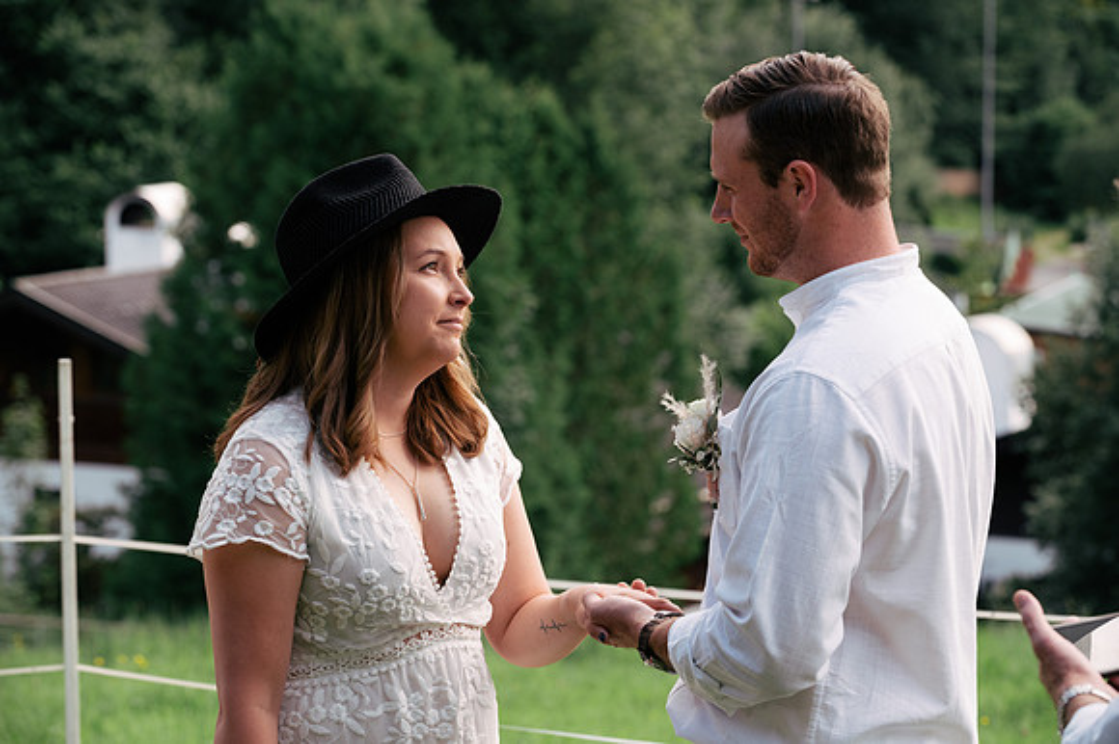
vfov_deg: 10.5
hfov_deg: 15.8
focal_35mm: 130
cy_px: 372
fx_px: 4038
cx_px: 560
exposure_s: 1/250
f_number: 8
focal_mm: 130
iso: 500
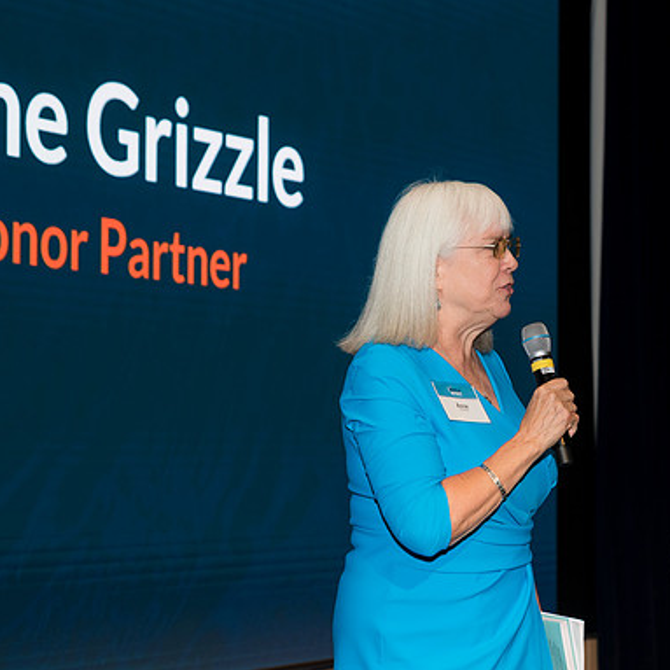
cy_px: 337
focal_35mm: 90
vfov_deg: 19.3
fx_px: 1971
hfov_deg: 19.3
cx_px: 348
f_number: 5
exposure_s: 1/125
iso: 800
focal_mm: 70
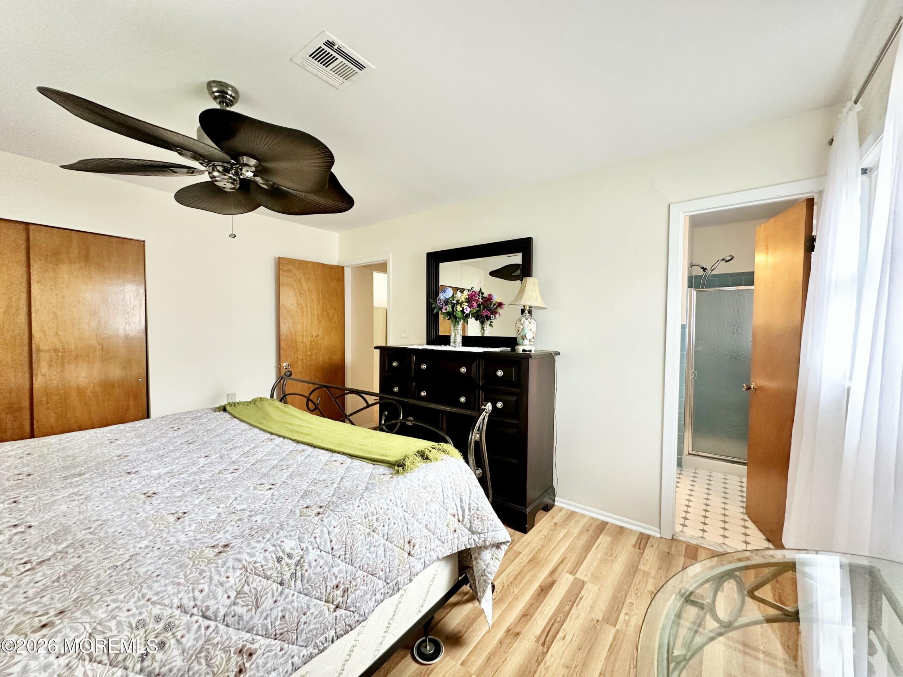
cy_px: 338
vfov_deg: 85.7
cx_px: 452
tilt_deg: -1.7
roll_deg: -0.5
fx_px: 365
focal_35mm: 14
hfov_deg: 102.1
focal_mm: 2.22
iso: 200
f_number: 2.2
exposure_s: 1/99
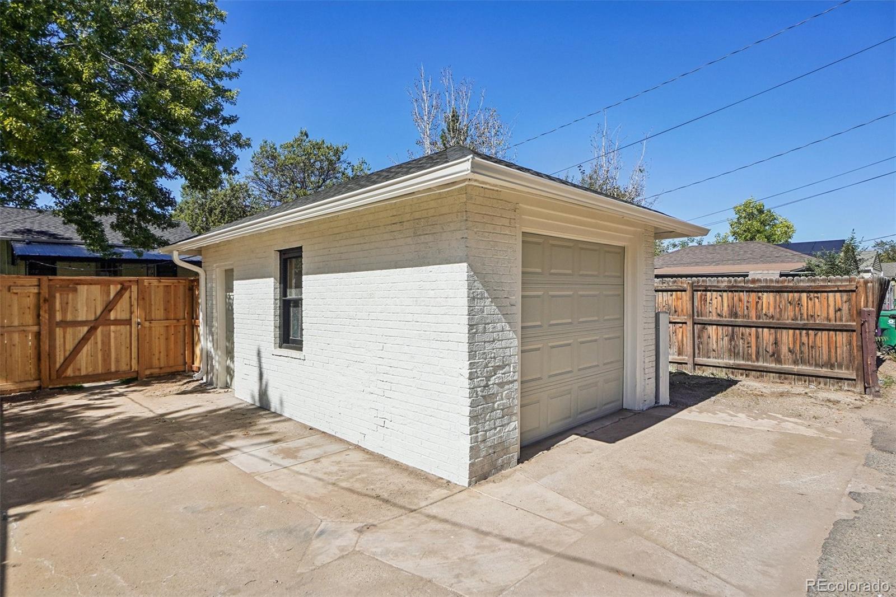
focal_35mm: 18
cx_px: 448
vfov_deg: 67.4
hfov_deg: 90.0
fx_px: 448
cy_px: 298
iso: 100
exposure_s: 1/500
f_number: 8
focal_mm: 12
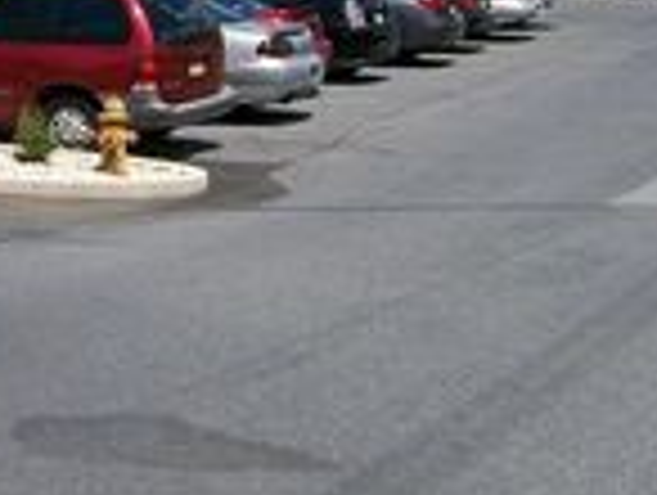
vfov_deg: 11.6
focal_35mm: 123
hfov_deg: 14.7
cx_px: -378
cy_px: -227
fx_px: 2338
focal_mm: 6
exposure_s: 1/884
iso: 80
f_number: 4.8
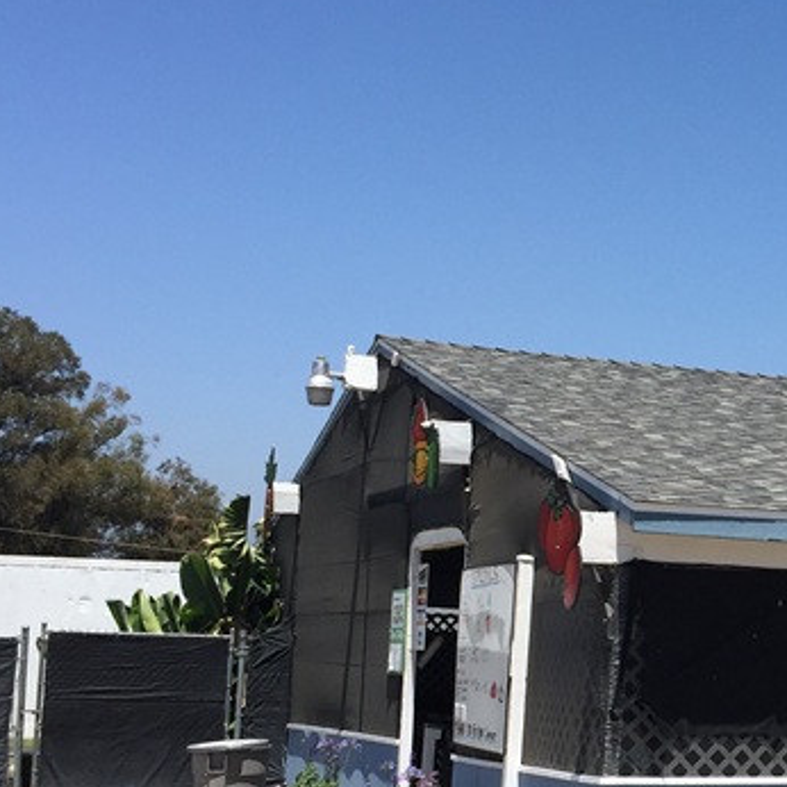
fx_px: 1903
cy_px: 532
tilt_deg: +5.2
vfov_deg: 23.2
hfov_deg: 22.2
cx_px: 837
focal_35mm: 74
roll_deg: -2.9
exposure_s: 1/2083
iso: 32
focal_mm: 4.15
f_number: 2.2
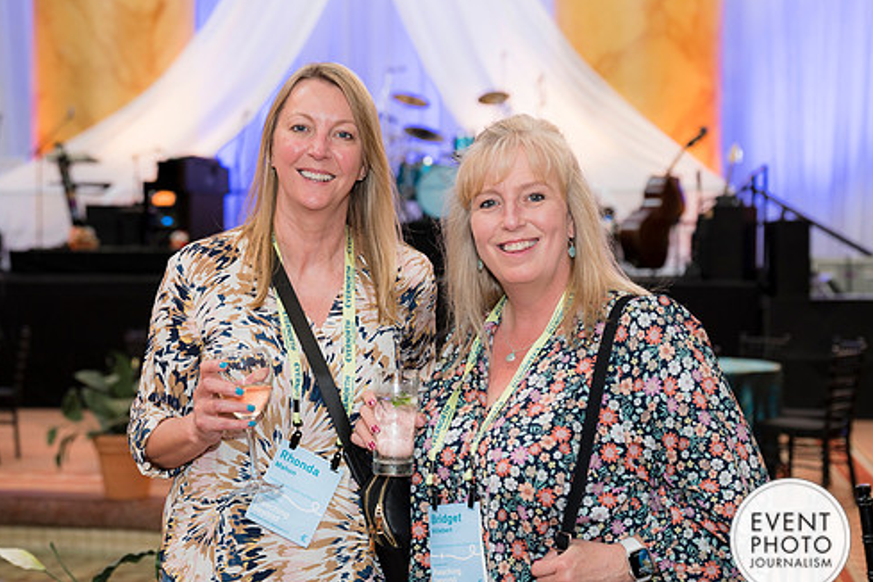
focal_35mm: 80
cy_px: 301
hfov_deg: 25.3
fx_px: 1940
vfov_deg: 17.1
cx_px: 388
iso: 800
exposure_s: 1/100
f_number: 4
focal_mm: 65
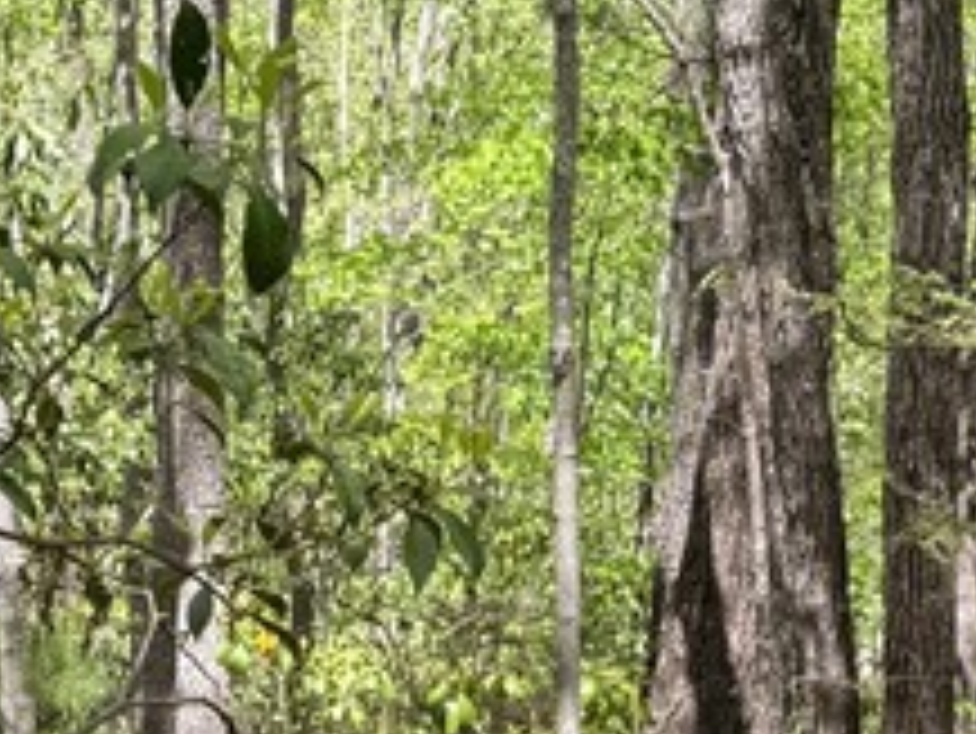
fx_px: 3188
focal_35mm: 113
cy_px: 1045
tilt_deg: -10.3
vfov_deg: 12.6
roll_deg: +0.8
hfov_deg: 17.2
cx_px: 157
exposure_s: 1/757
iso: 80
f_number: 1.78
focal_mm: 6.76
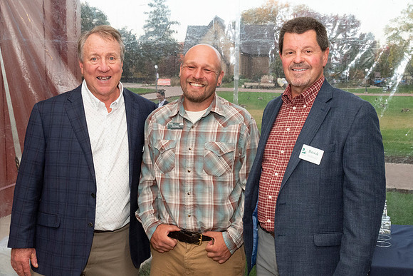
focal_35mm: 45
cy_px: 138
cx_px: 206
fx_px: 516
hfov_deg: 43.6
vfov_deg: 29.9
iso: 3200
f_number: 16
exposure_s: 1/100
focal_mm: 30
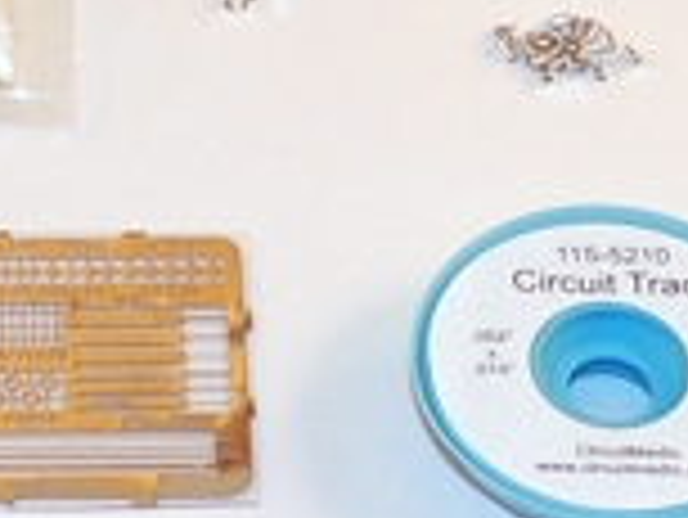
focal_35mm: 137
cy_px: 36
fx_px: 2725
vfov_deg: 10.8
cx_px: -4
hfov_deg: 14.2
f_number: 3.3
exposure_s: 1/40
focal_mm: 6.2
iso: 100
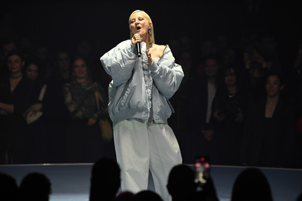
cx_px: 151
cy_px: 100
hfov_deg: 7.4
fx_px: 2347
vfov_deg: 4.9
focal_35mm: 280
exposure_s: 1/640
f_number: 5
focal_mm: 280
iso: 4000
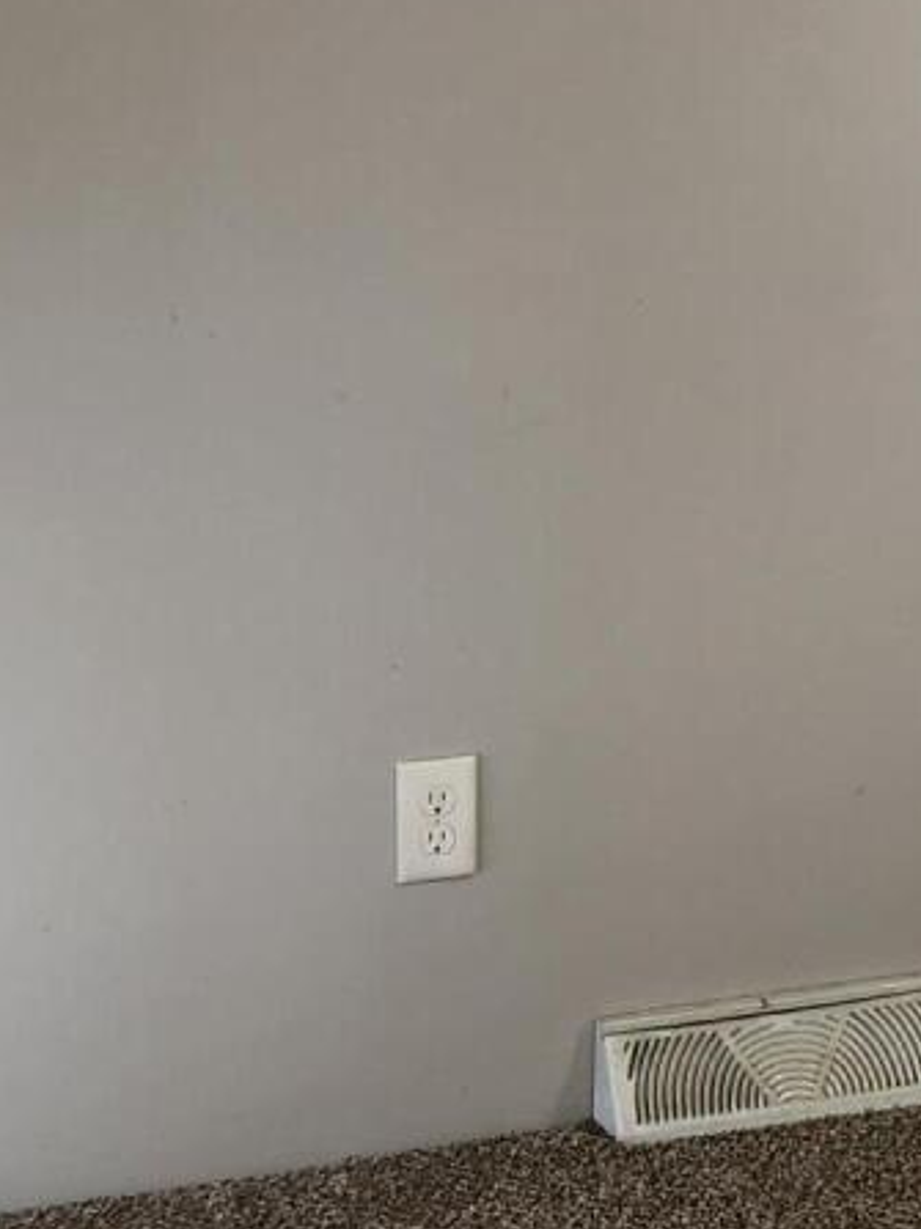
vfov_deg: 18.9
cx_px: 1347
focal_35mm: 103
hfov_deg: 13.6
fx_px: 3656
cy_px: 250
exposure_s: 1/120
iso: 64
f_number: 1.8
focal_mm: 5.4
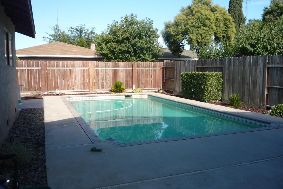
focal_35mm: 32
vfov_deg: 41.1
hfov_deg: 58.7
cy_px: 95
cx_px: 141
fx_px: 252
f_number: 4
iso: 100
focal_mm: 5.2
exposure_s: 1/320
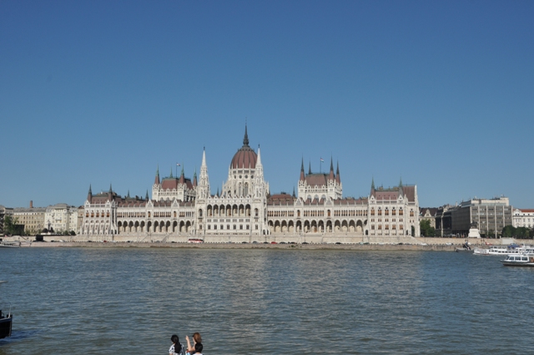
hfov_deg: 49.6
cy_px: 178
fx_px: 578
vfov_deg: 34.1
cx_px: 267
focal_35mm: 39
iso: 200
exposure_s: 1/500
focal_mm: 26
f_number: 11
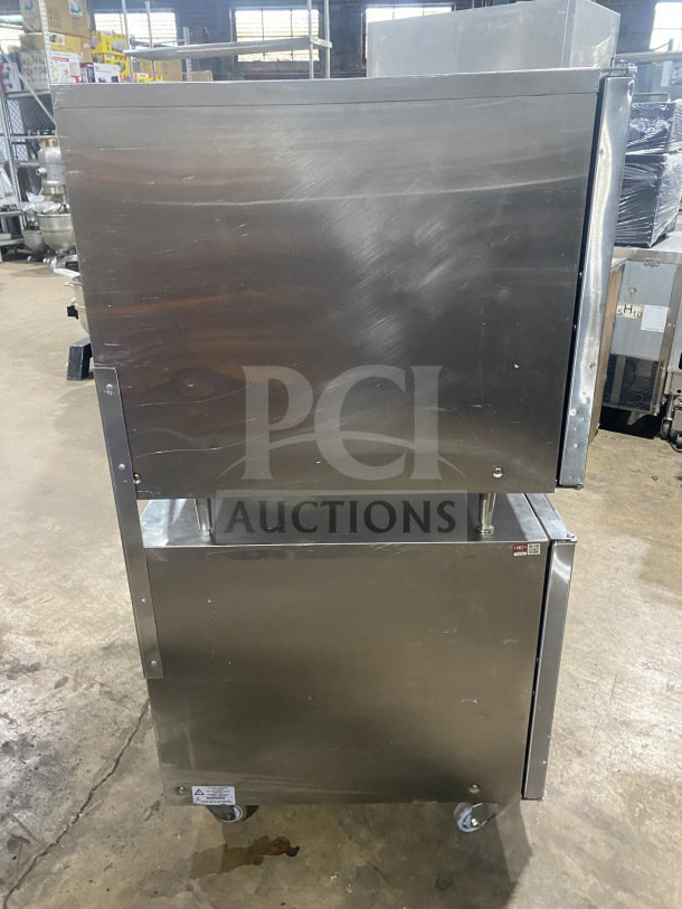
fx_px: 683
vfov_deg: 67.3
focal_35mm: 26
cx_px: 341
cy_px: 454
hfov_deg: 53.1
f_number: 1.8
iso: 500
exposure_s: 1/56
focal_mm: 4.25
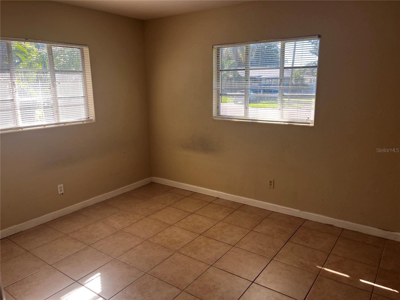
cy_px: 150
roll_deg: +1.0
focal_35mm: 26
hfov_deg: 67.3
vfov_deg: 53.1
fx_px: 300
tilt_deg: -13.0
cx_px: 200
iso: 50
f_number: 1.6
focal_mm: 5.1
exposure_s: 1/170
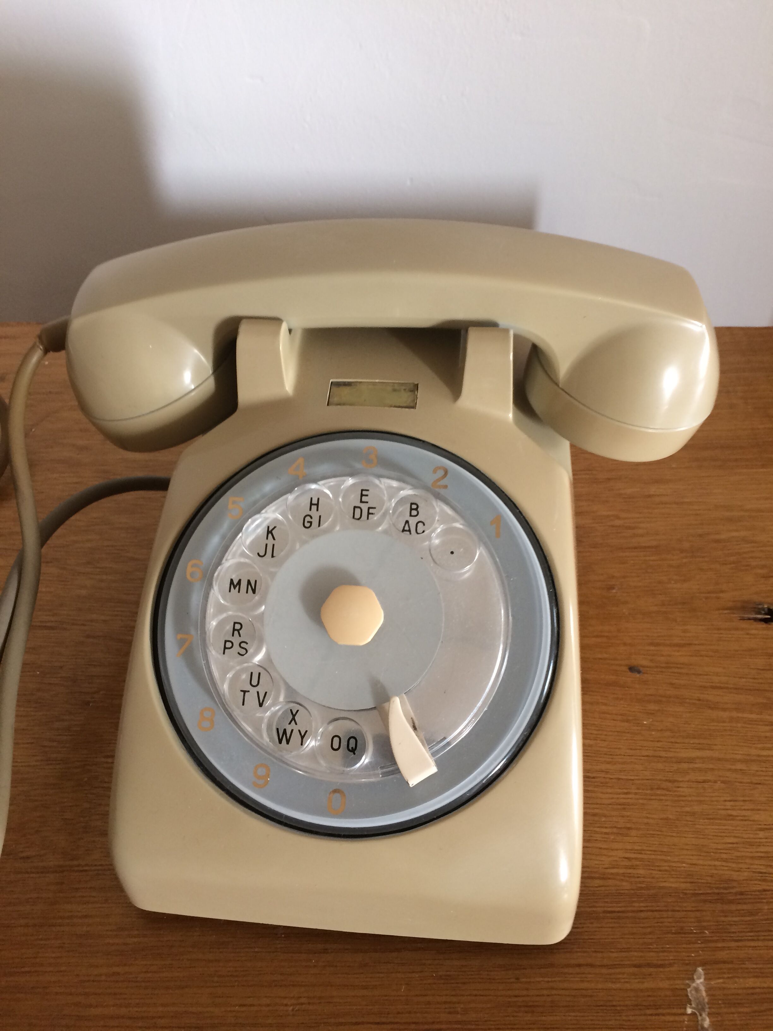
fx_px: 863
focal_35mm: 29
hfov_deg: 48.2
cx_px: 386
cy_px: 516
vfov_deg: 61.7
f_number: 2.2
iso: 100
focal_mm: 4.15
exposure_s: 1/33
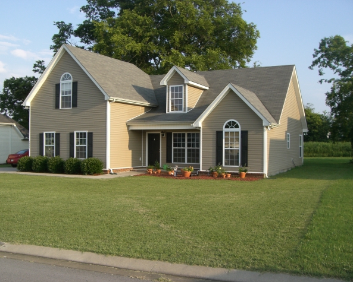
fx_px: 418
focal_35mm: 40
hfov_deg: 45.8
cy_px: 141
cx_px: 167
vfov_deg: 37.4
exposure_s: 1/250
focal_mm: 6.2
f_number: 4.3
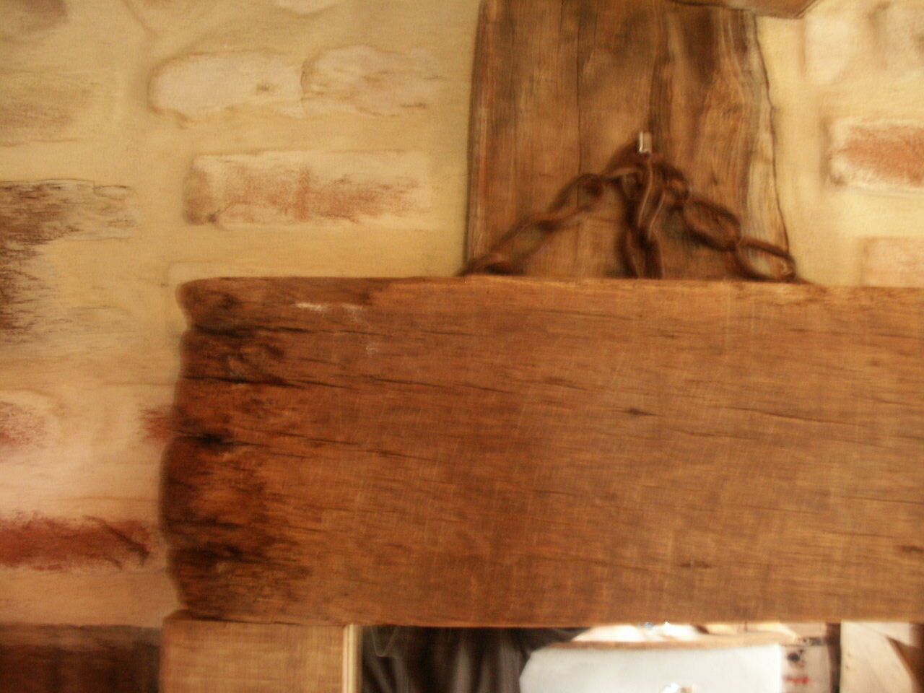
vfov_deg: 49.7
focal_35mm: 28
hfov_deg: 63.4
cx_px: 462
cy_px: 346
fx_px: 747
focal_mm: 7.21
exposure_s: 1/3
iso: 200
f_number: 2.8
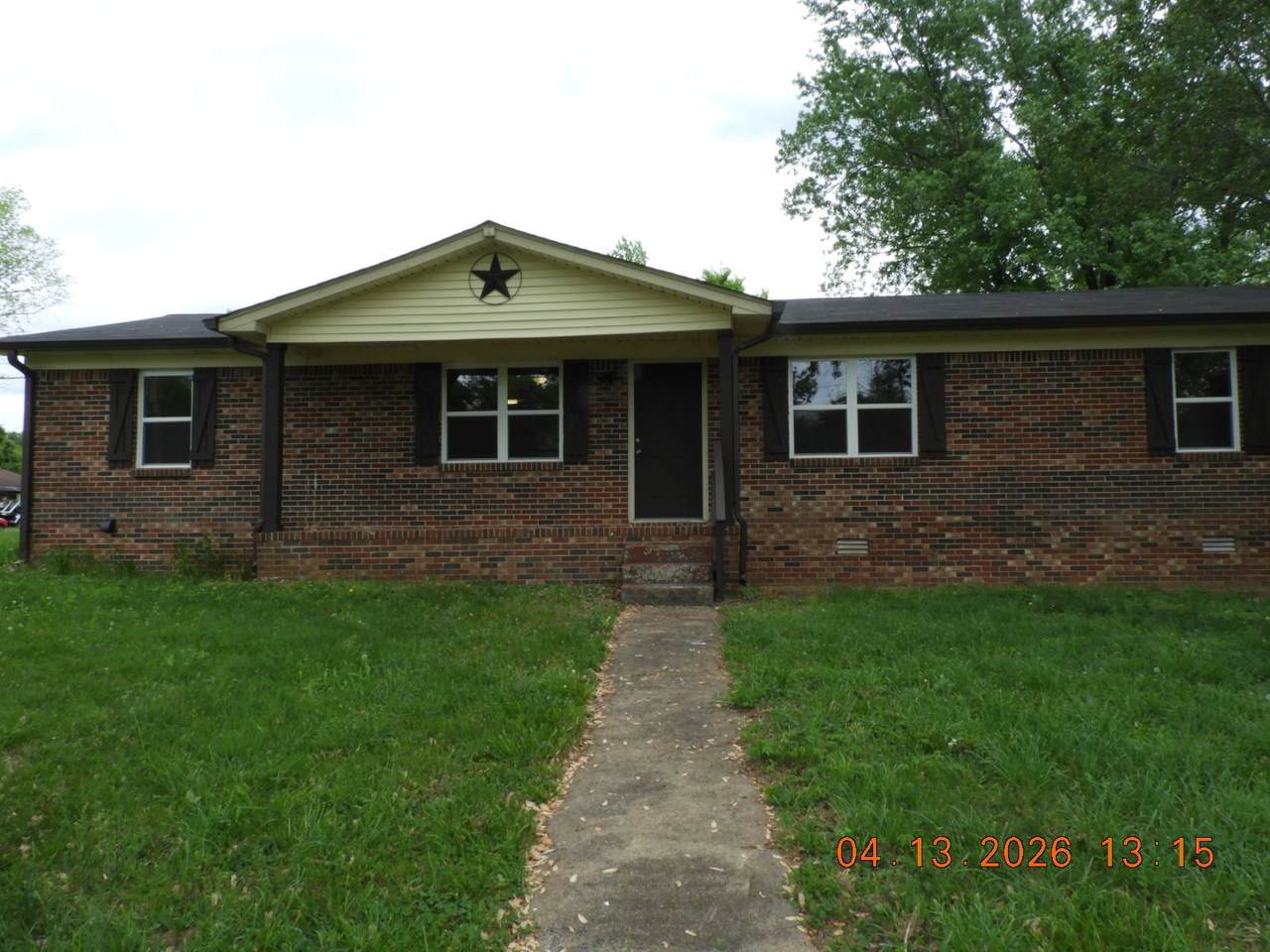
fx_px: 881
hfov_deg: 71.6
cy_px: 476
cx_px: 635
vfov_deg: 56.8
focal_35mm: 24
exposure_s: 1/100
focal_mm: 4.3
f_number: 7.6
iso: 100
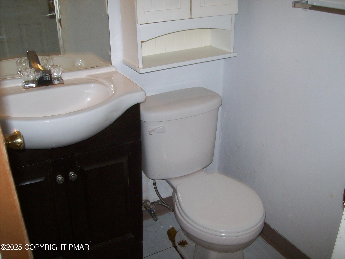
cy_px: 130
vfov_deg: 39.7
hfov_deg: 51.4
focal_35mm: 36
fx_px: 359
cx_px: 172
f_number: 2.7
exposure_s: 1/64
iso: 80
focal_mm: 6
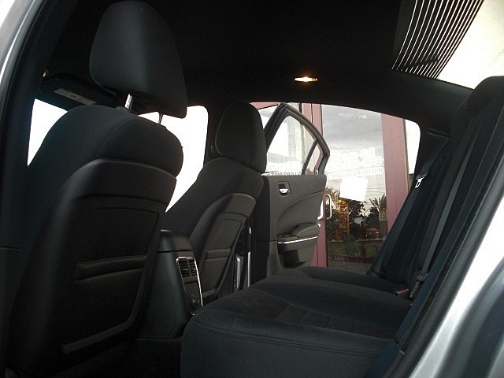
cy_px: 189
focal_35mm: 36
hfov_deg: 51.4
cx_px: 252
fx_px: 524
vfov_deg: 39.7
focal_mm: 6.3
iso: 400
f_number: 2.8
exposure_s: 1/100
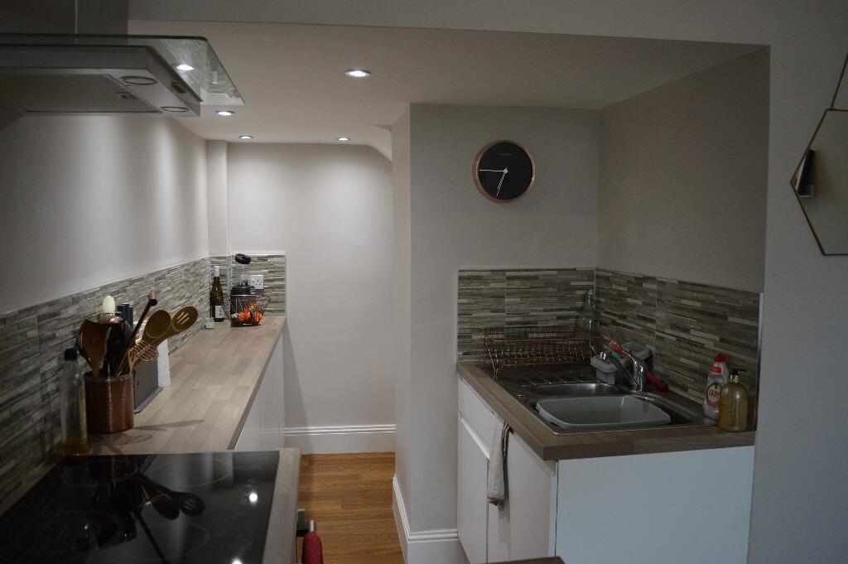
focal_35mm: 27
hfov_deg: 67.4
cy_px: 282
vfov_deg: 47.9
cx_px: 424
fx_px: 635
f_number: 3.5
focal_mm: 18
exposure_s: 1/60
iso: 450
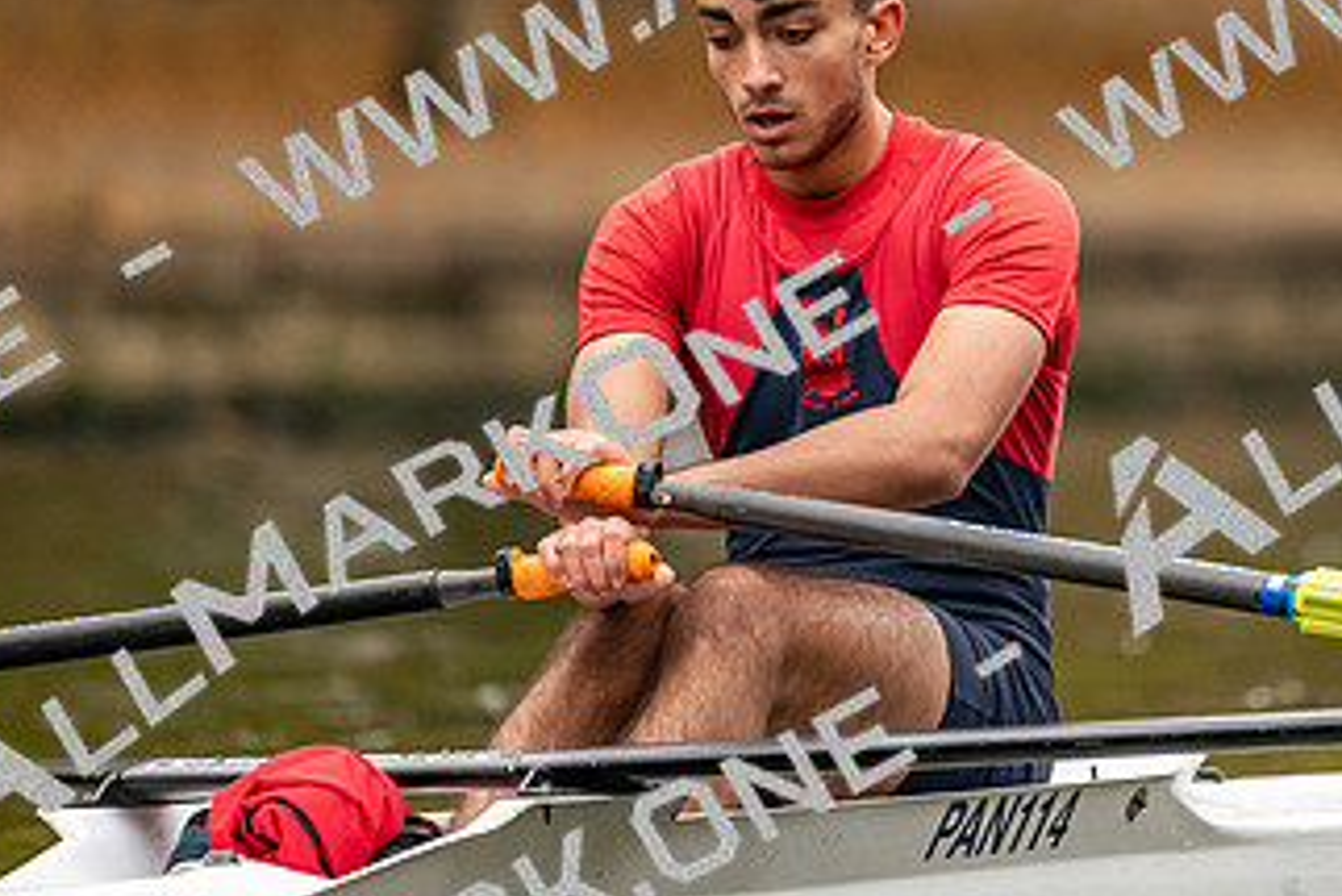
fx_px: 26888
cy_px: 240
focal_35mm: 721
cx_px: 754
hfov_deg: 2.9
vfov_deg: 1.9
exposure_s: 1/2500
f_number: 4.5
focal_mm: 400
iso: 2800
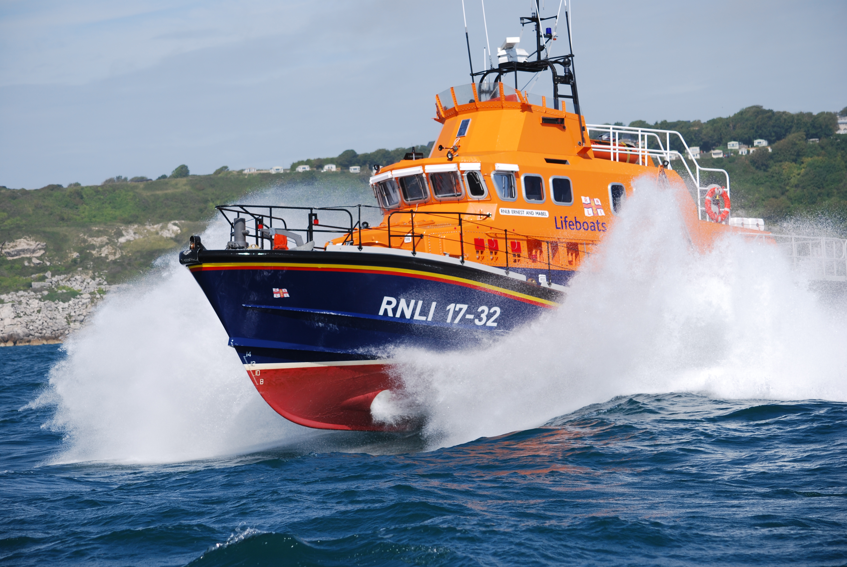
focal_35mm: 147
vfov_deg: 9.4
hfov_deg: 13.9
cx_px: 424
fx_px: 3463
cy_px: 284
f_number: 6.3
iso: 100
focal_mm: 98
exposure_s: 1/640
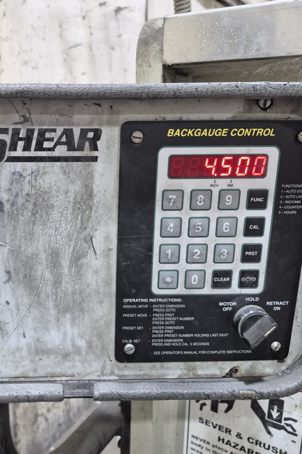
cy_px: 227
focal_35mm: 32
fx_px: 403
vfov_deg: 58.7
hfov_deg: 40.1
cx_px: 79
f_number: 1.8
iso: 500
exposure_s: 1/120
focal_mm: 5.4
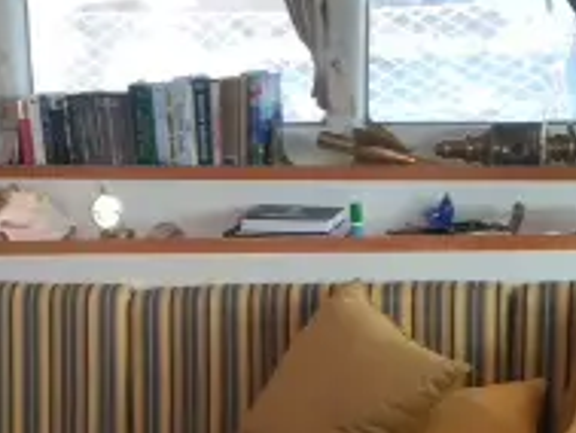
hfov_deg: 20.0
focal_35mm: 98
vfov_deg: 14.4
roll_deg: +0.7
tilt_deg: -18.0
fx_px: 1632
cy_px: 582
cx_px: 320
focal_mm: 4.15
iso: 32
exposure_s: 1/30
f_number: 2.2
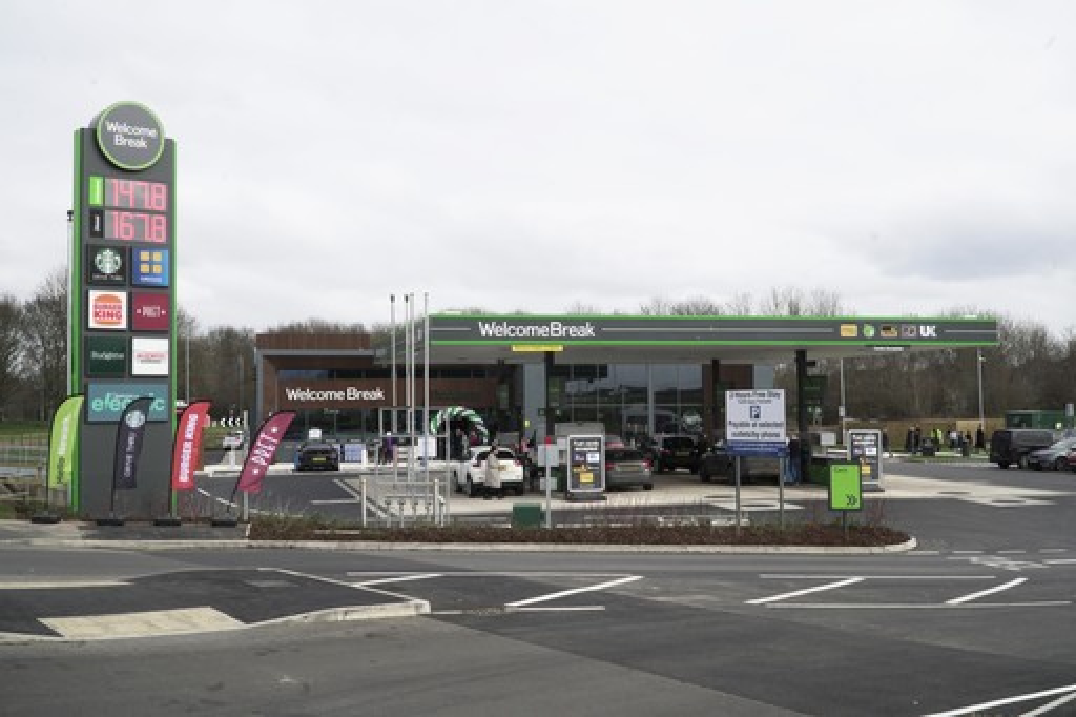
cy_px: 358
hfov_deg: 55.1
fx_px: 1031
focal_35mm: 34
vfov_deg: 38.3
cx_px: 538
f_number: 22
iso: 250
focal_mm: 23
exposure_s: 1/50
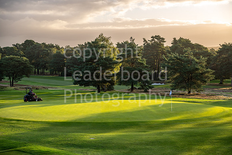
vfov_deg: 19.7
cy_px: 78
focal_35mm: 69
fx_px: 445
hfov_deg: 29.2
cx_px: 116
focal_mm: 69
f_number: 5
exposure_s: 1/800
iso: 320
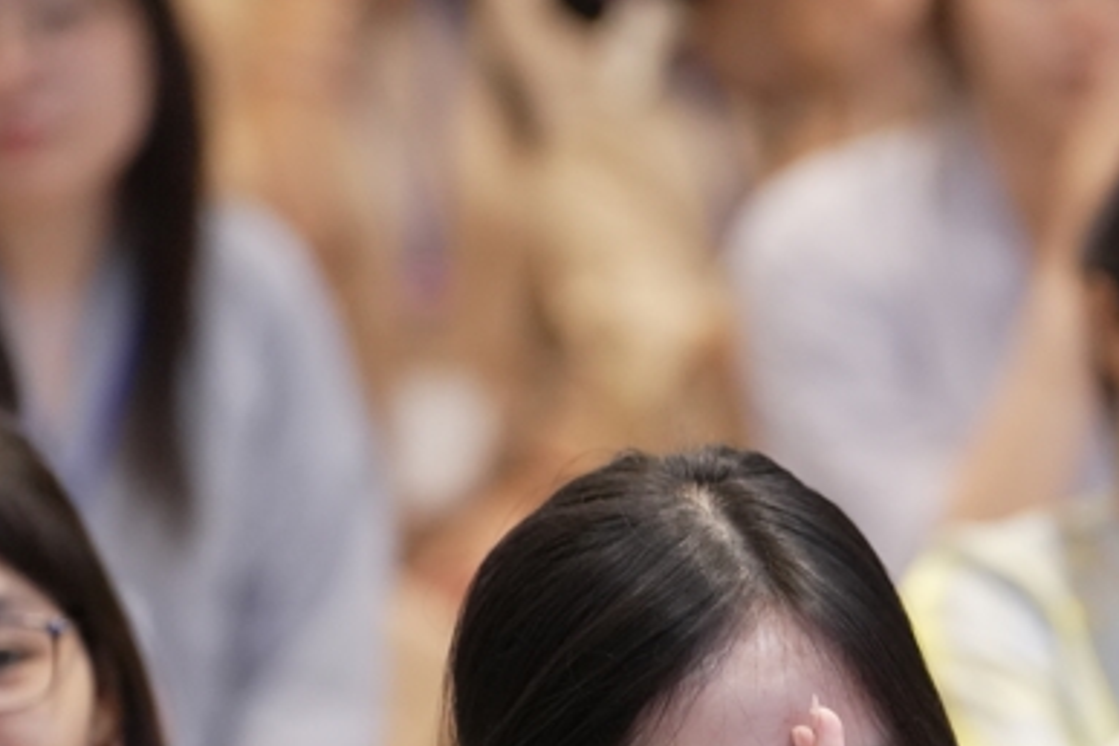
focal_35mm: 378
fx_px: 11749
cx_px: 892
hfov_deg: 5.4
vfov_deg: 3.6
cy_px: 850
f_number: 2.8
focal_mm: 150
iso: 4000
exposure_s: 1/250
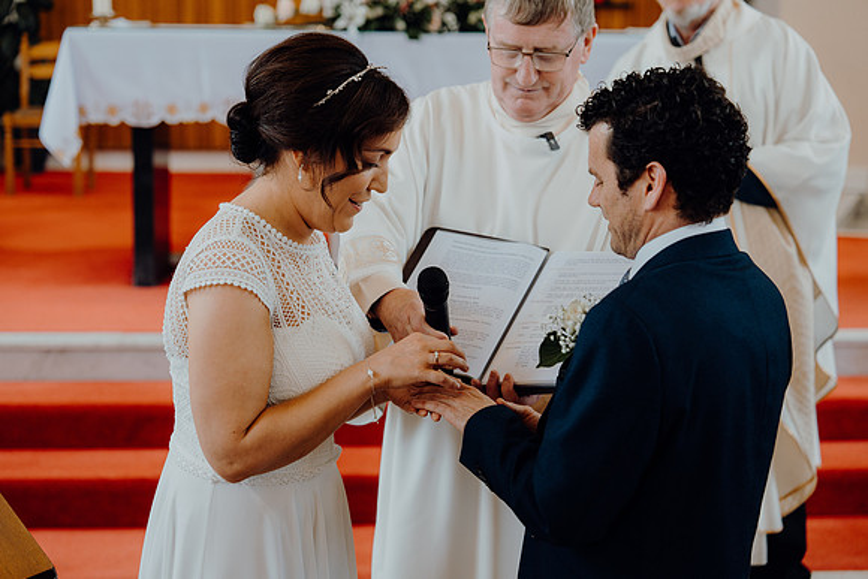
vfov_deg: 21.3
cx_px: 434
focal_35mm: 64
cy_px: 290
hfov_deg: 31.4
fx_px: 1543
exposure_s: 1/200
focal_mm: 64
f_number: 2.8
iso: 500
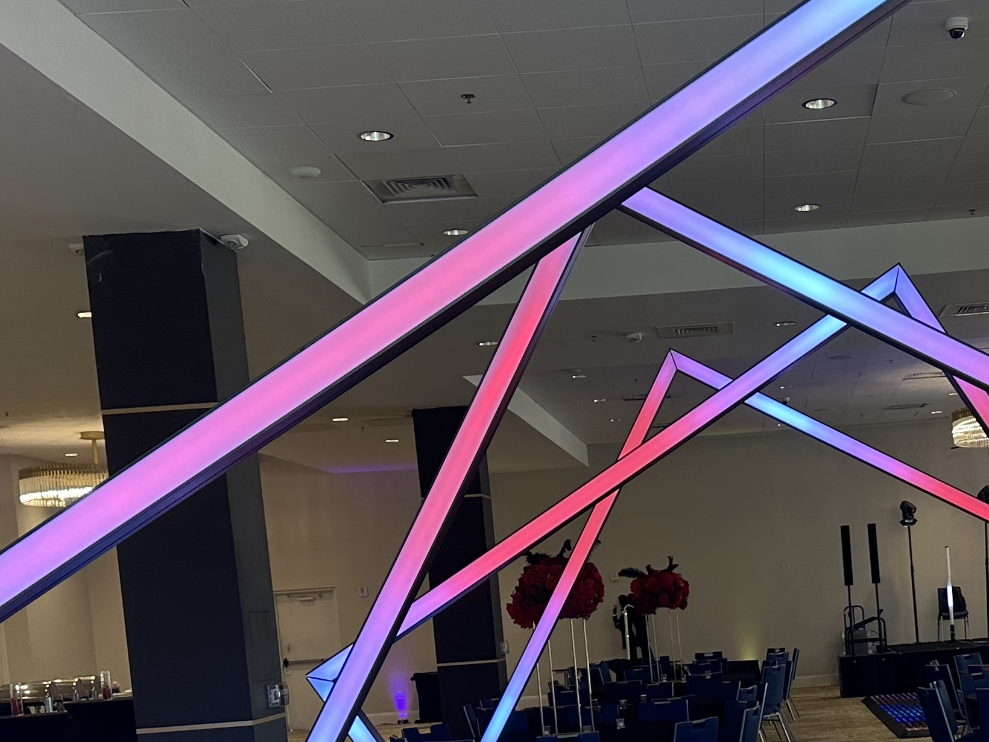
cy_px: 710
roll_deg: +4.1
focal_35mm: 59
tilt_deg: -4.2
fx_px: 1686
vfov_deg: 23.9
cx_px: 772
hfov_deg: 31.9
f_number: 1.78
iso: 160
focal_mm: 6.86
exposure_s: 1/120
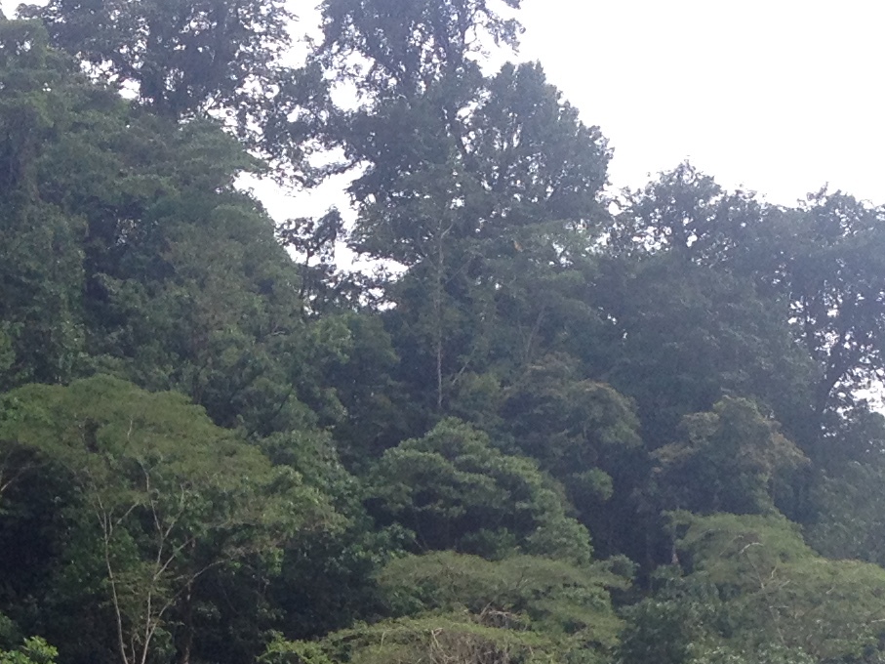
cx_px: 312
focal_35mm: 126
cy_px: 984
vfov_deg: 11.3
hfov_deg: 15.6
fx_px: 3221
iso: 50
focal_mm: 4.28
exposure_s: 1/613
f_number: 2.4
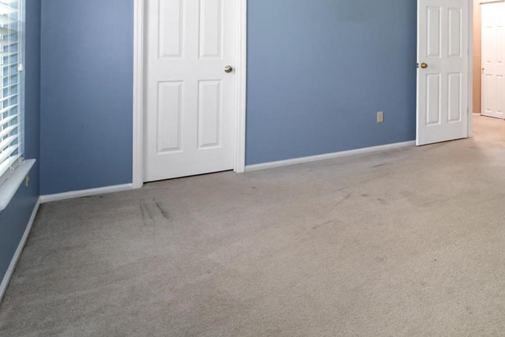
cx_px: 442
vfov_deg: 42.5
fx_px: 407
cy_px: 59
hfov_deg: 56.2
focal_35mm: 29
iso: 400
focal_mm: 8
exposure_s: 1/2
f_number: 10
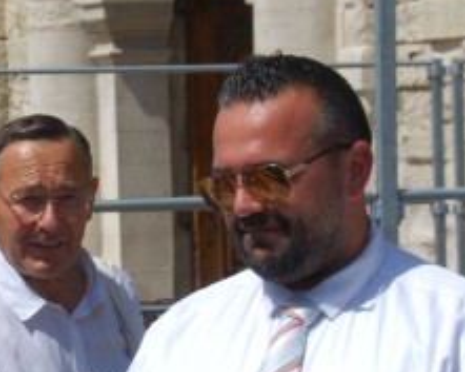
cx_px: -93
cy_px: 340
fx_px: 4089
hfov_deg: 6.5
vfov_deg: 5.2
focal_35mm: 297
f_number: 13
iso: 100
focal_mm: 52
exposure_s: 1/200
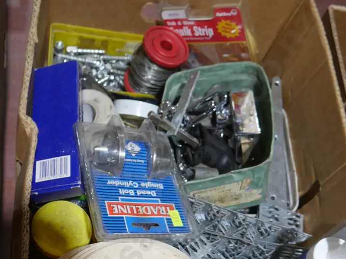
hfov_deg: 36.8
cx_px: 162
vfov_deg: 27.4
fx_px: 520
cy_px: 215
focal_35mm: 52
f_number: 4
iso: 250
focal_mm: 18
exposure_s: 1/60
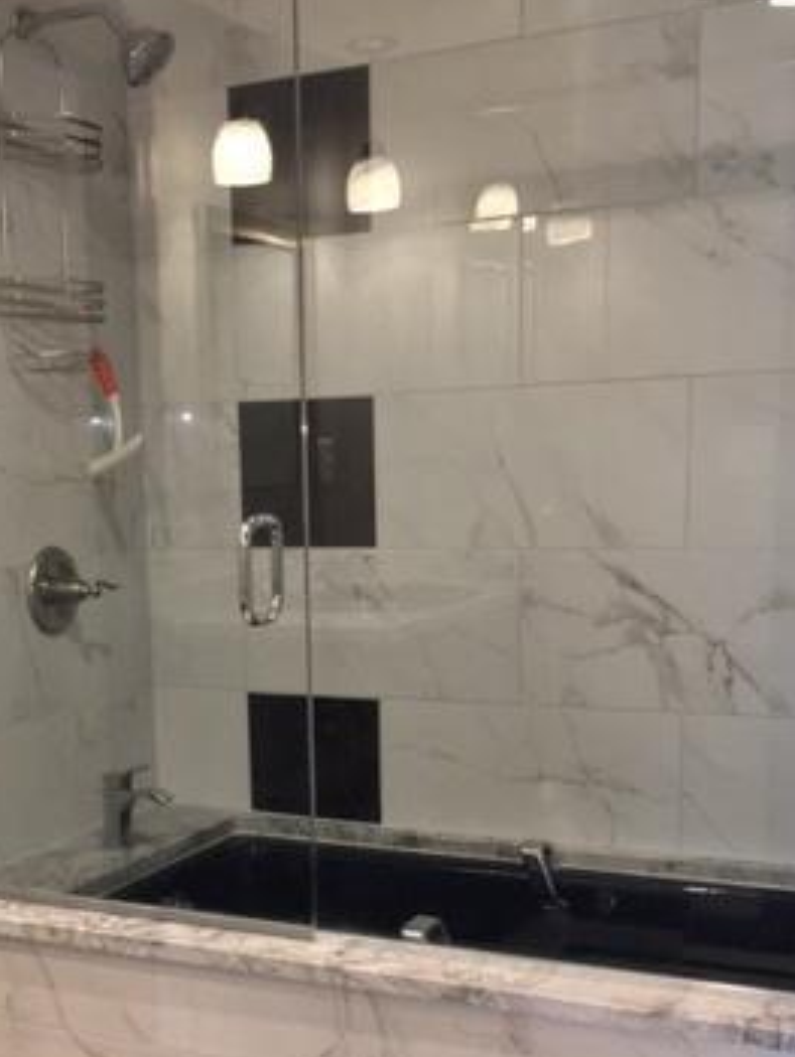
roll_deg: +1.9
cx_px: 175
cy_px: 740
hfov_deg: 27.1
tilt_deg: -10.4
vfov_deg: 35.6
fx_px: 1621
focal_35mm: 53
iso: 64
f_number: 2.2
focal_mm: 4.15
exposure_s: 1/30
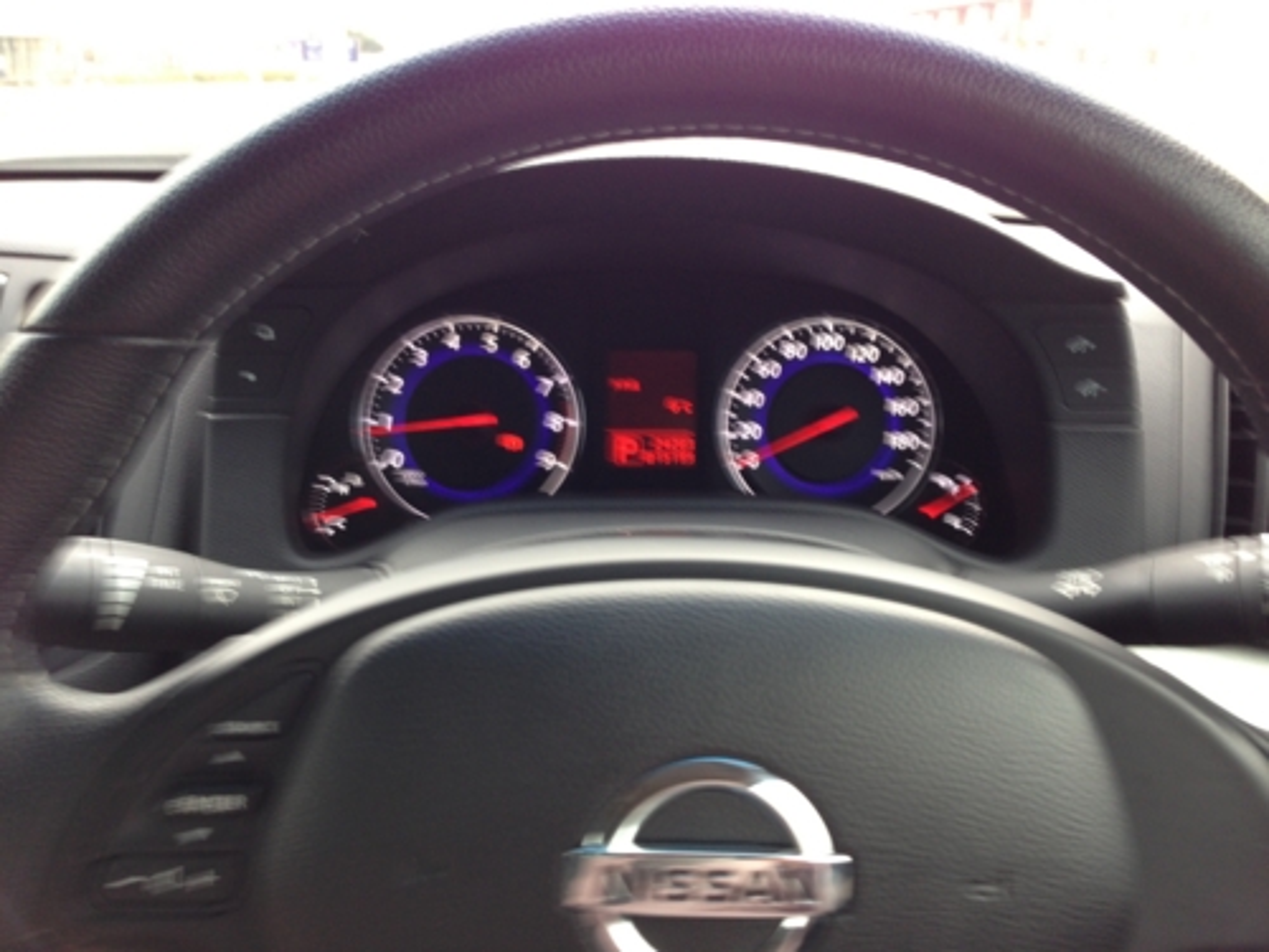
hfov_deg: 55.4
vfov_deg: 42.9
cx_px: 634
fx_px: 1210
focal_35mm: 33
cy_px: 476
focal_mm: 4.13
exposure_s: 1/24
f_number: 2.4
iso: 50
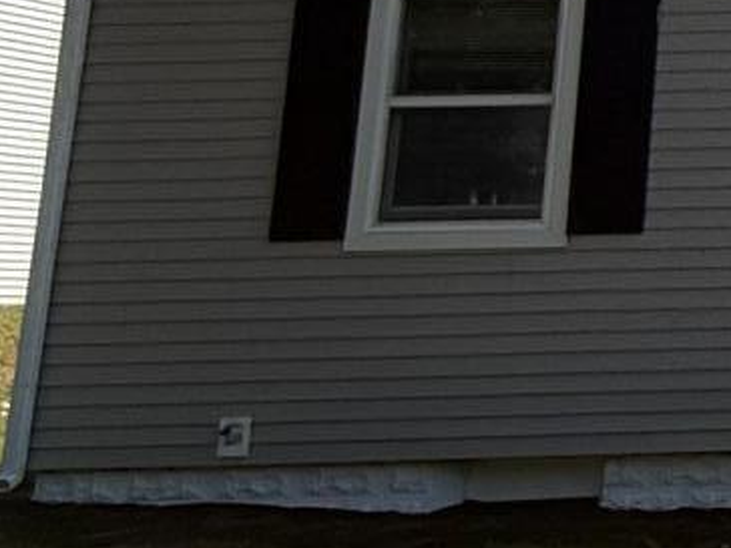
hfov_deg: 16.8
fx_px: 1626
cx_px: 1556
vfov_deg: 18.7
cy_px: 30
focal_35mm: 77
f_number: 2.2
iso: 64
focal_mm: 2.22
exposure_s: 1/1613
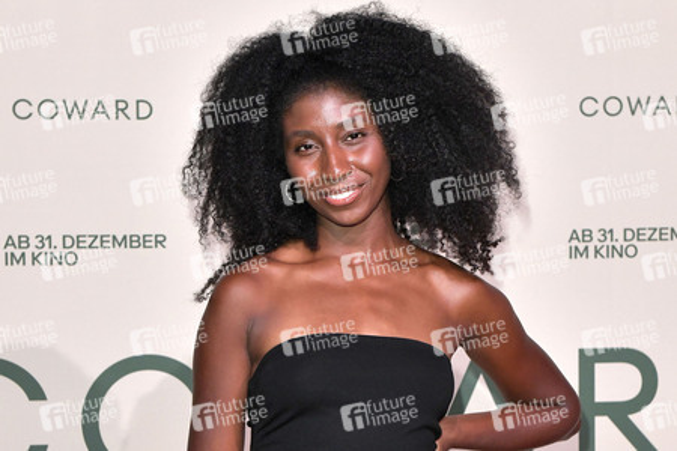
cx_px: 338
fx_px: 1034
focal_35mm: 55
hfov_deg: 36.2
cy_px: 226
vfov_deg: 24.6
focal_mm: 55
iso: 2500
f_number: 6.3
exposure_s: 1/250
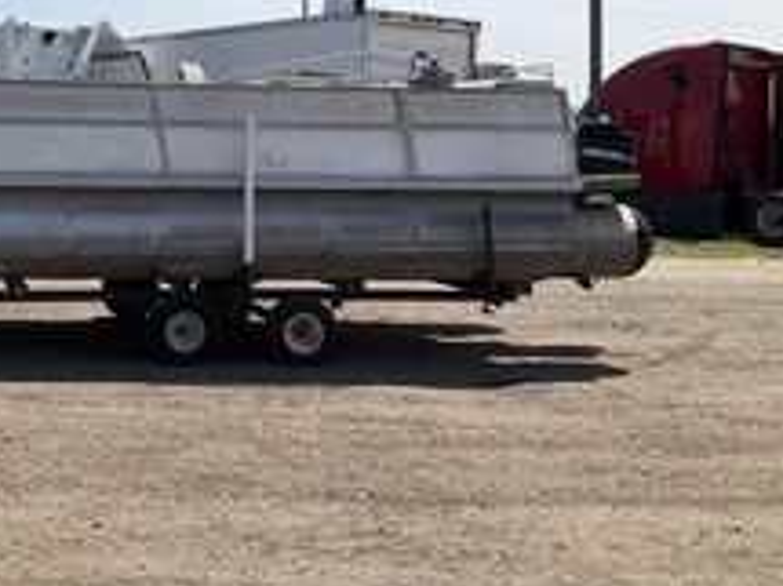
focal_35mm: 54
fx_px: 1221
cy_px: 189
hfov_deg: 33.4
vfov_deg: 26.8
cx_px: 58
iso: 25
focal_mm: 3
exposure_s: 1/2801
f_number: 1.8
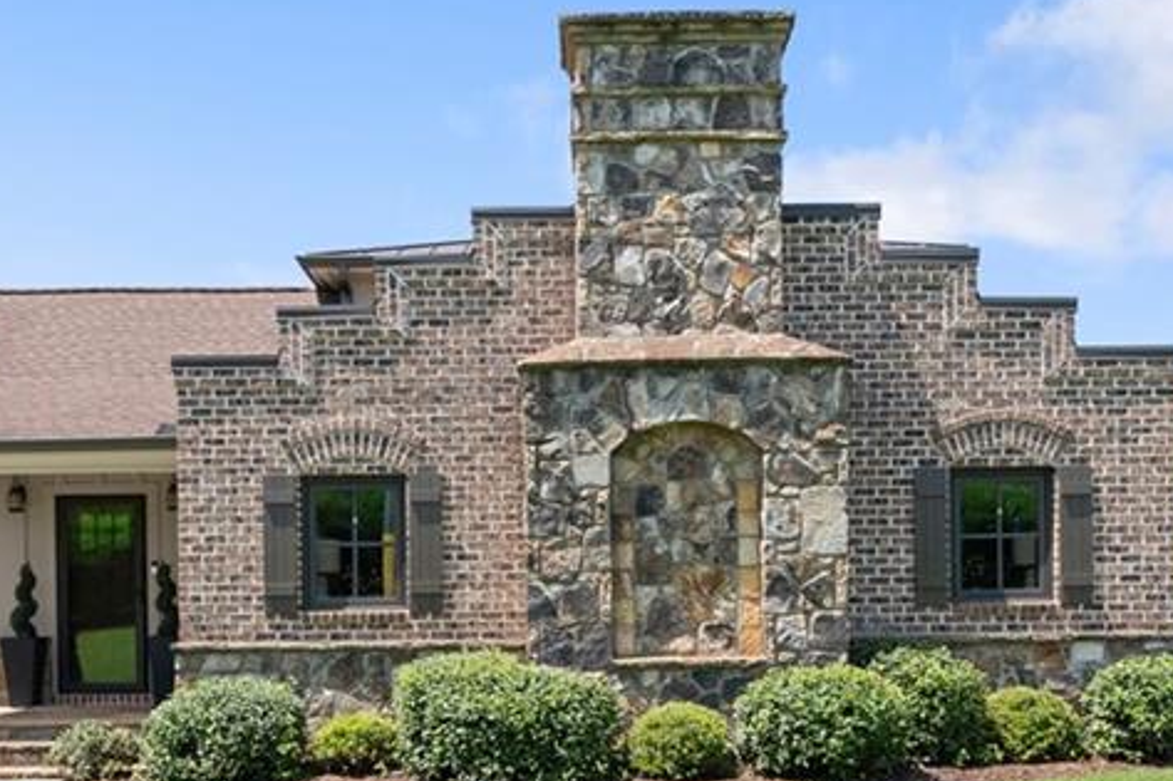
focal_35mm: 41
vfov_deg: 32.2
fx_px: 1327
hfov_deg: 47.7
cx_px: 568
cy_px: 594
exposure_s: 1/2000
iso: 800
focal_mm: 18.8
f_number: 7.1
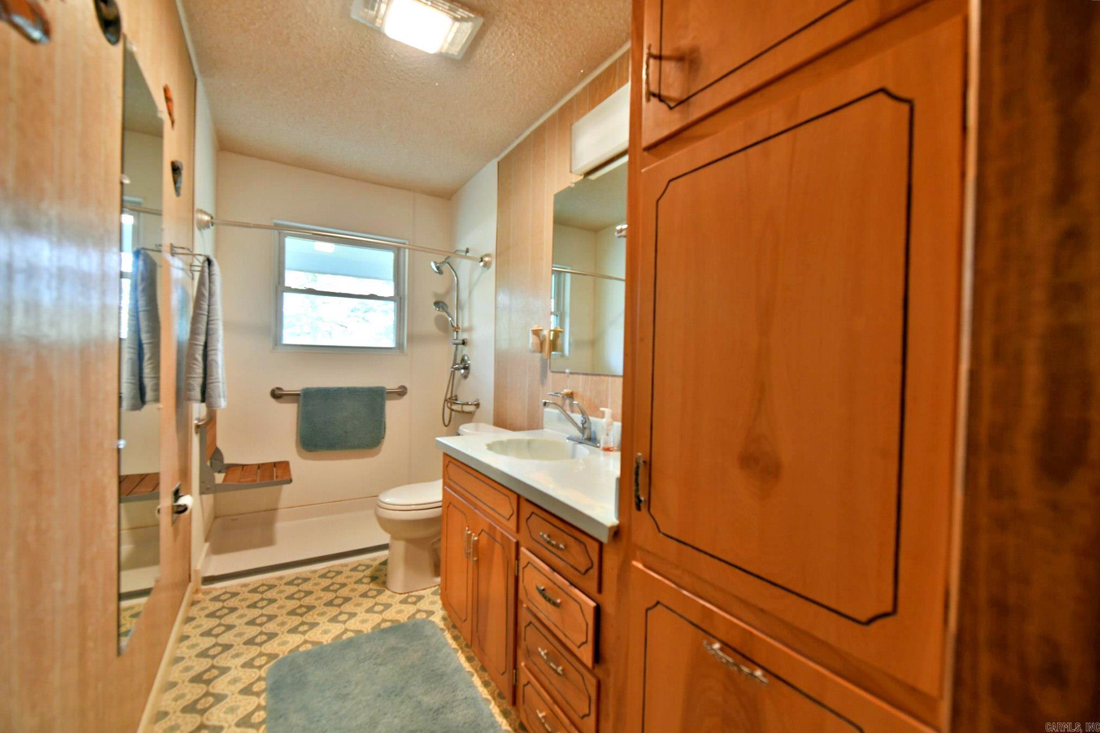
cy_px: 366
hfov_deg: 104.3
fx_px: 428
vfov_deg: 81.2
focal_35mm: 14
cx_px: 550
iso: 2500
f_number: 4
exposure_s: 1/60
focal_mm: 14
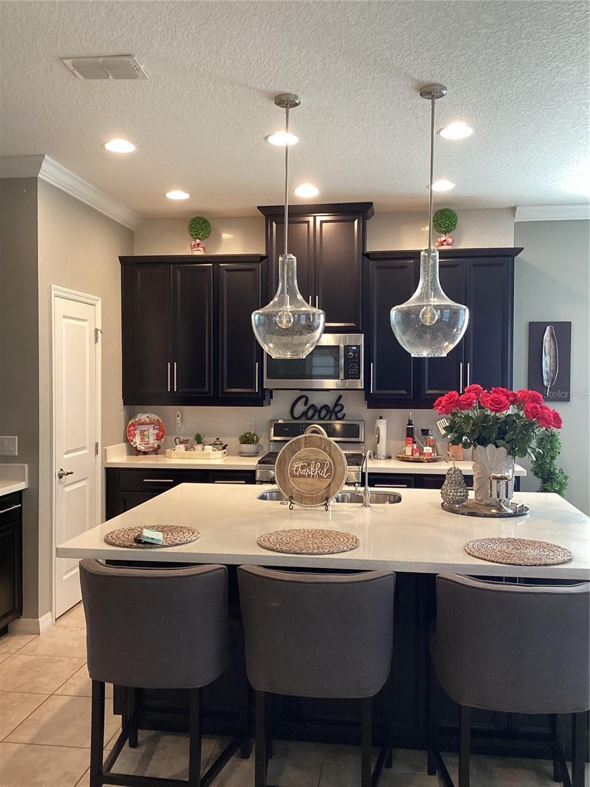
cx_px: 295
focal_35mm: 31
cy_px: 394
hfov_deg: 45.4
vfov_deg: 58.4
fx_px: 704
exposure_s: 1/60
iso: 160
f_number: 2.4
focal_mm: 3.3
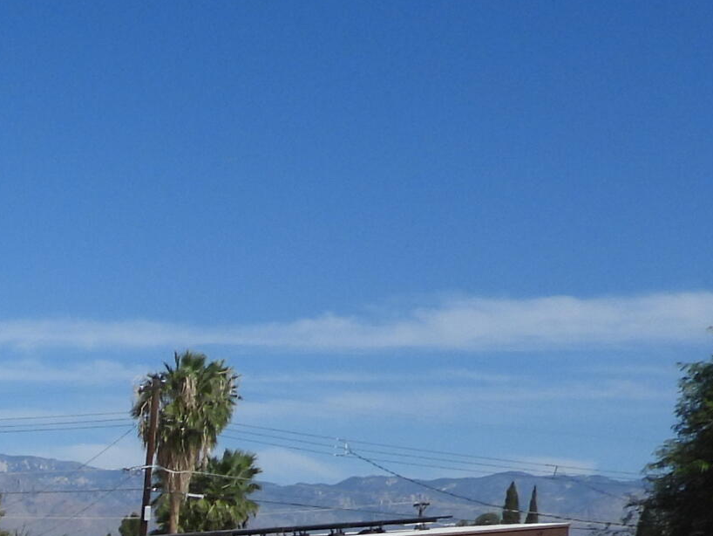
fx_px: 1813
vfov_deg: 15.2
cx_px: -428
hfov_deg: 18.9
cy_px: 859
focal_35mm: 88
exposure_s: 1/1600
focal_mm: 4.3
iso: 100
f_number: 2.8
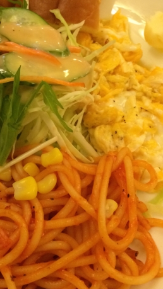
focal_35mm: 57
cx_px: 32
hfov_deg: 20.8
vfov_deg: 36.1
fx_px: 438
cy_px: 86
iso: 320
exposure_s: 1/33
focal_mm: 4.12
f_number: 2.2
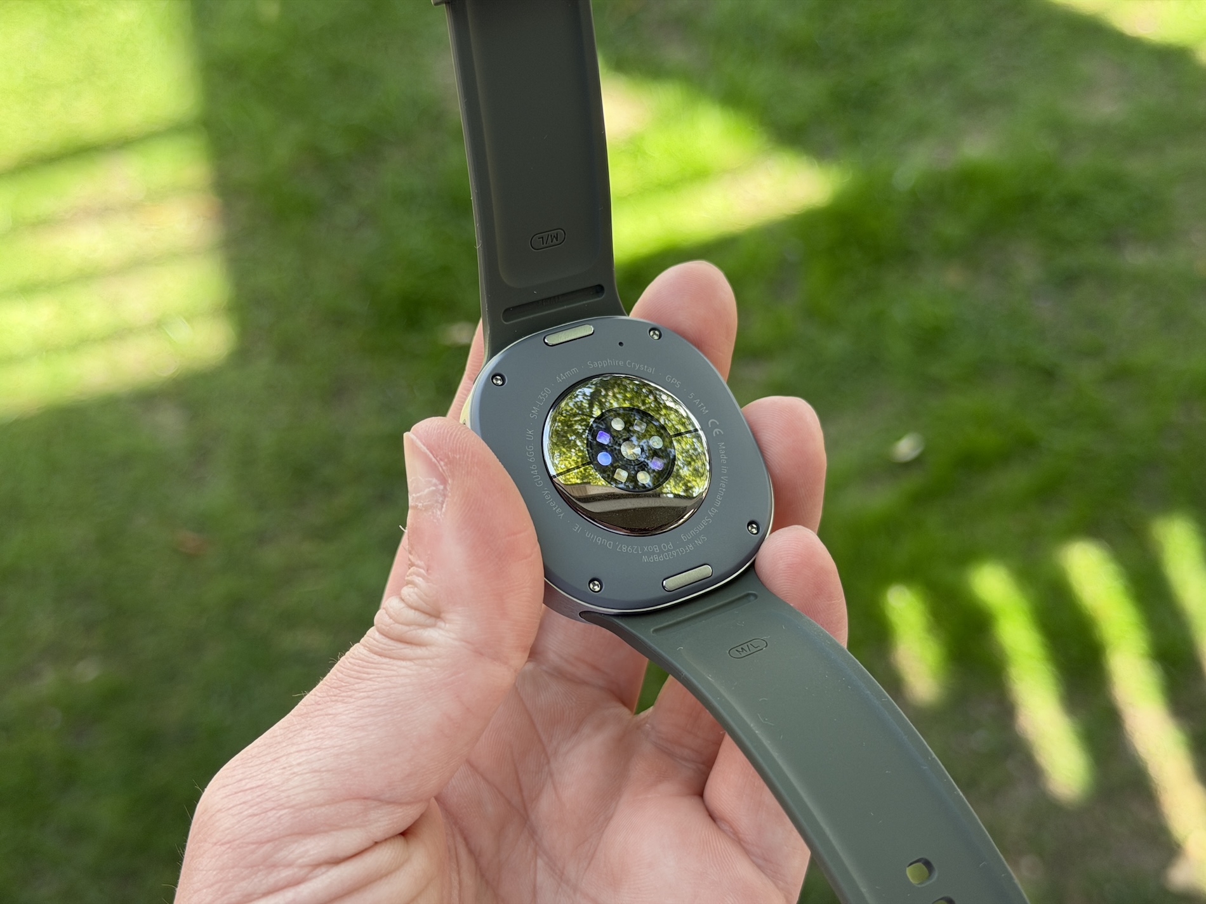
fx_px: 1672
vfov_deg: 30.3
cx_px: 603
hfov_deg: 39.7
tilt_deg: -54.6
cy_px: 452
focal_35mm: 48
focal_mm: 6.76
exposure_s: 1/200
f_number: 1.78
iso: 64
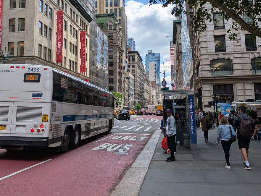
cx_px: 142
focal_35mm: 34
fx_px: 257
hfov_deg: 53.8
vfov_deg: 41.6
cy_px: 74
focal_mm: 5.43
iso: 51
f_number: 1.89
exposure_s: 1/2451
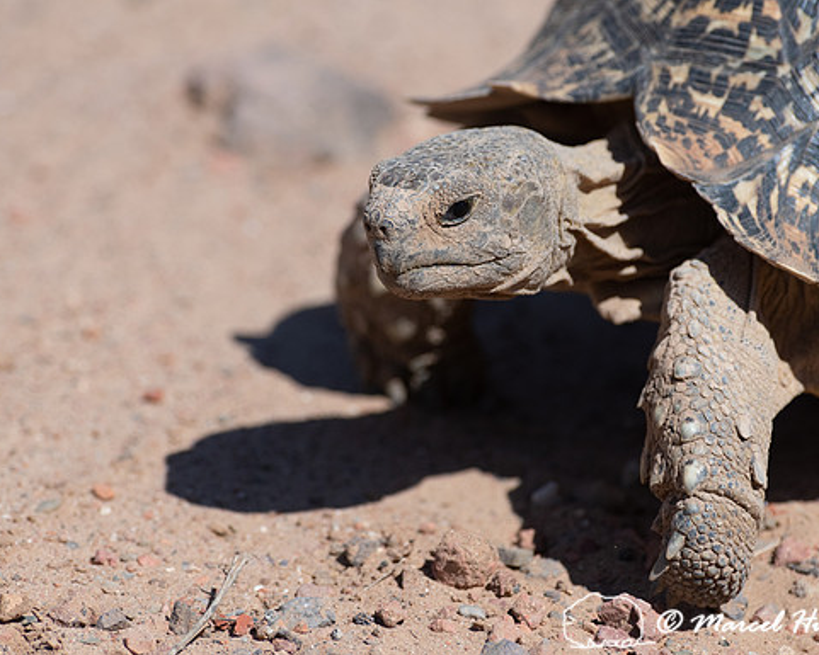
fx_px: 16462
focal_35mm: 679
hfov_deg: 2.8
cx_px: 414
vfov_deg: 2.3
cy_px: 328
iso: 800
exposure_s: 1/2500
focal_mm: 600
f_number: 9
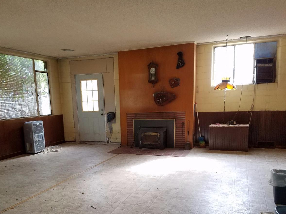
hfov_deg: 55.2
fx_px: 273
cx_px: 124
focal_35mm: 33
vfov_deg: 42.6
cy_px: 134
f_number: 1.7
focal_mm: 4.2
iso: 160
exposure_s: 1/33
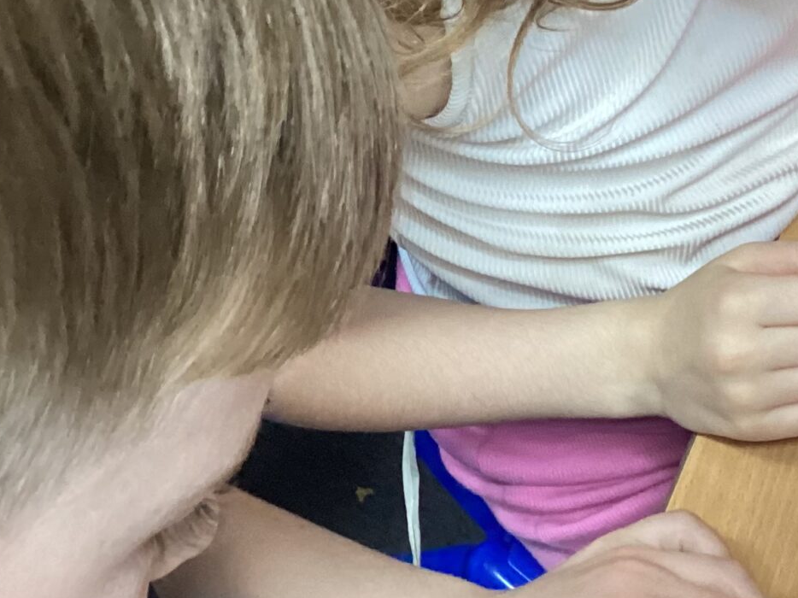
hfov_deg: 23.0
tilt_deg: -58.8
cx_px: 370
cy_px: 346
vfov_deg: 17.3
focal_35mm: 85
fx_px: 1959
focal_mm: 3.3
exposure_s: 1/33
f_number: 2.4
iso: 400
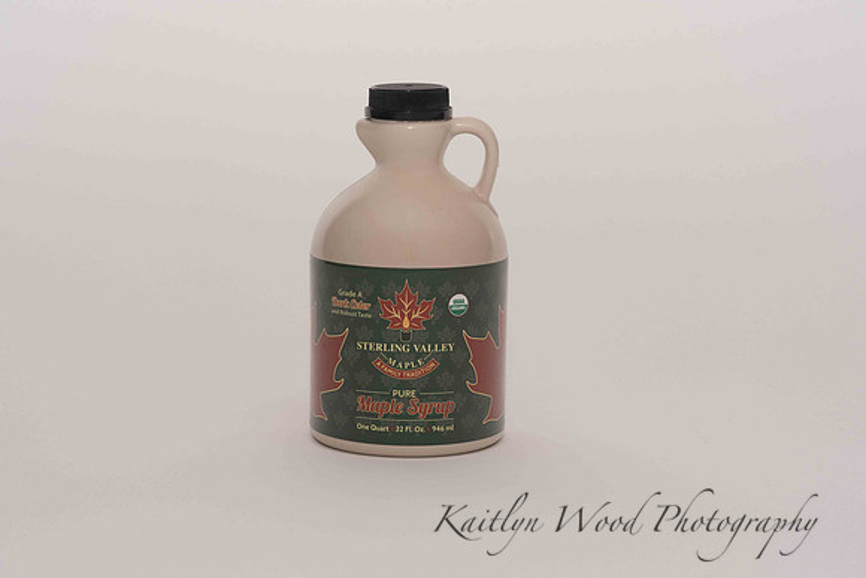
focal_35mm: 85
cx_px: 433
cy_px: 289
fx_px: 2045
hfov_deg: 23.9
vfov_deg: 16.1
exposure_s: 1/100
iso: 400
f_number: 13
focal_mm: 85
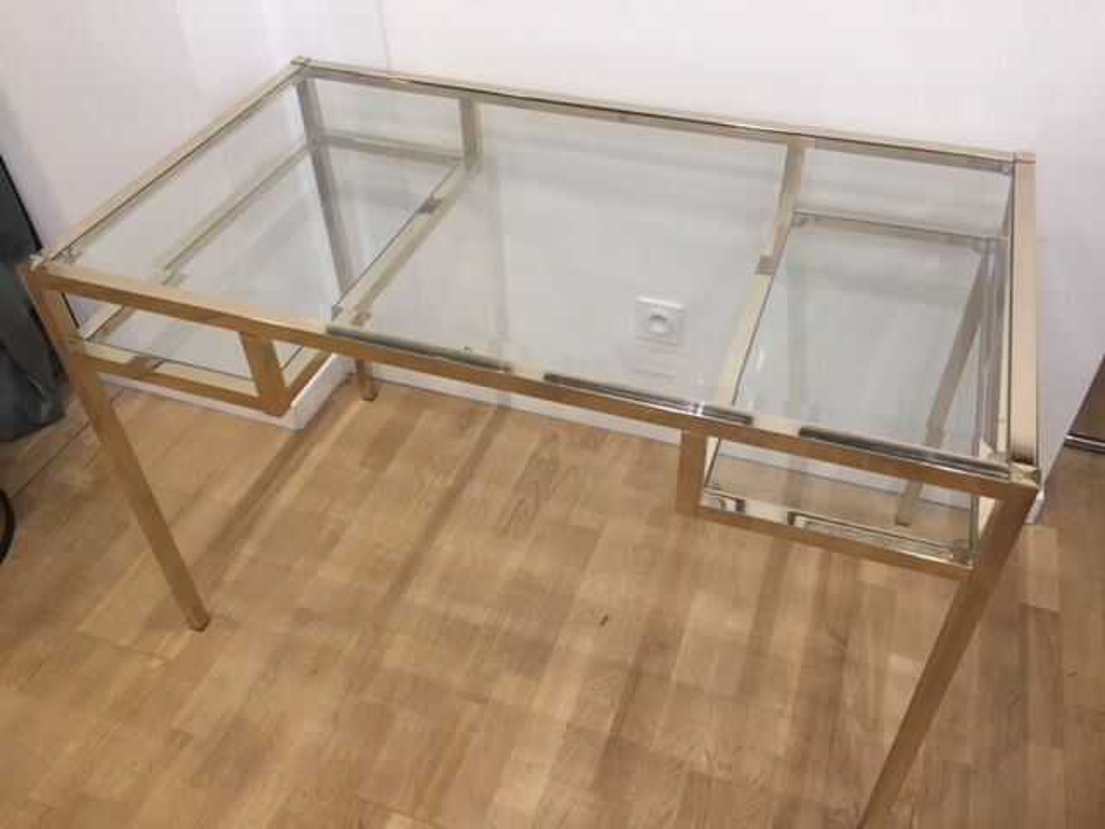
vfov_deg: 48.2
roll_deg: +1.6
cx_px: 552
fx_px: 926
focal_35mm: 29
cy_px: 414
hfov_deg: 61.7
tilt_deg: -43.6
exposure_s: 1/33
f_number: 2.2
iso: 100
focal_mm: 4.15
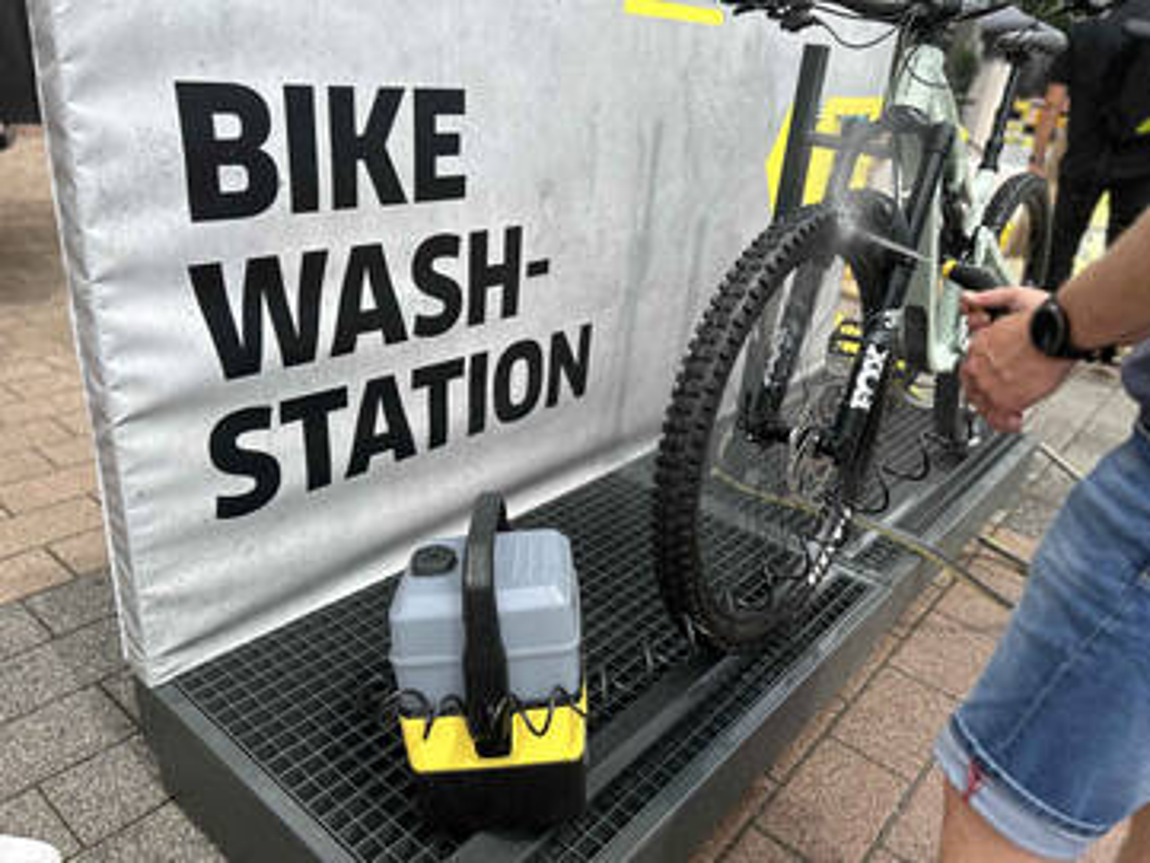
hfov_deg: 67.3
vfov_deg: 53.1
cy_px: 432
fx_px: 864
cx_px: 575
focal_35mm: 26
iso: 50
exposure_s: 1/1431
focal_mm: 5.7
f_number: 1.5
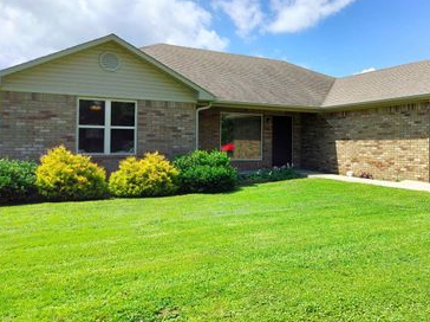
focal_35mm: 33
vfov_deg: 42.7
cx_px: 280
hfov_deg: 54.5
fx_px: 409
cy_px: 134
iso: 50
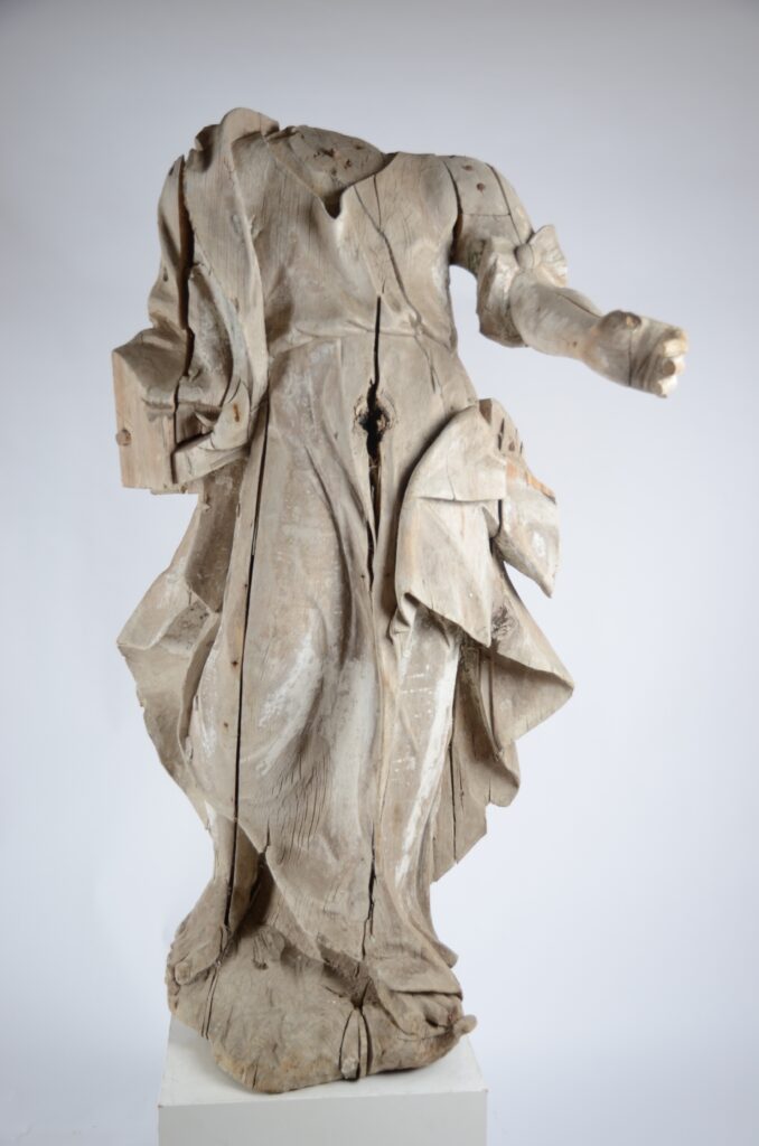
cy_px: 573
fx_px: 1239
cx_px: 380
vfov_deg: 49.6
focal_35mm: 39
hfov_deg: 34.1
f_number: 5
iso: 200
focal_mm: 26
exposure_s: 1/200
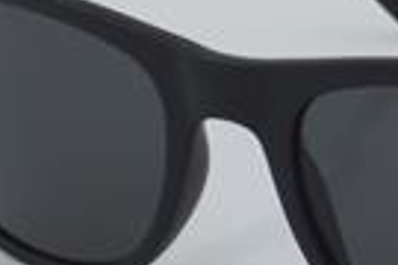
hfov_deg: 9.2
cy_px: 183
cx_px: 436
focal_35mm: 222
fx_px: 2454
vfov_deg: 6.2
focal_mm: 50
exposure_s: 1/4
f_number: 32
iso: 100
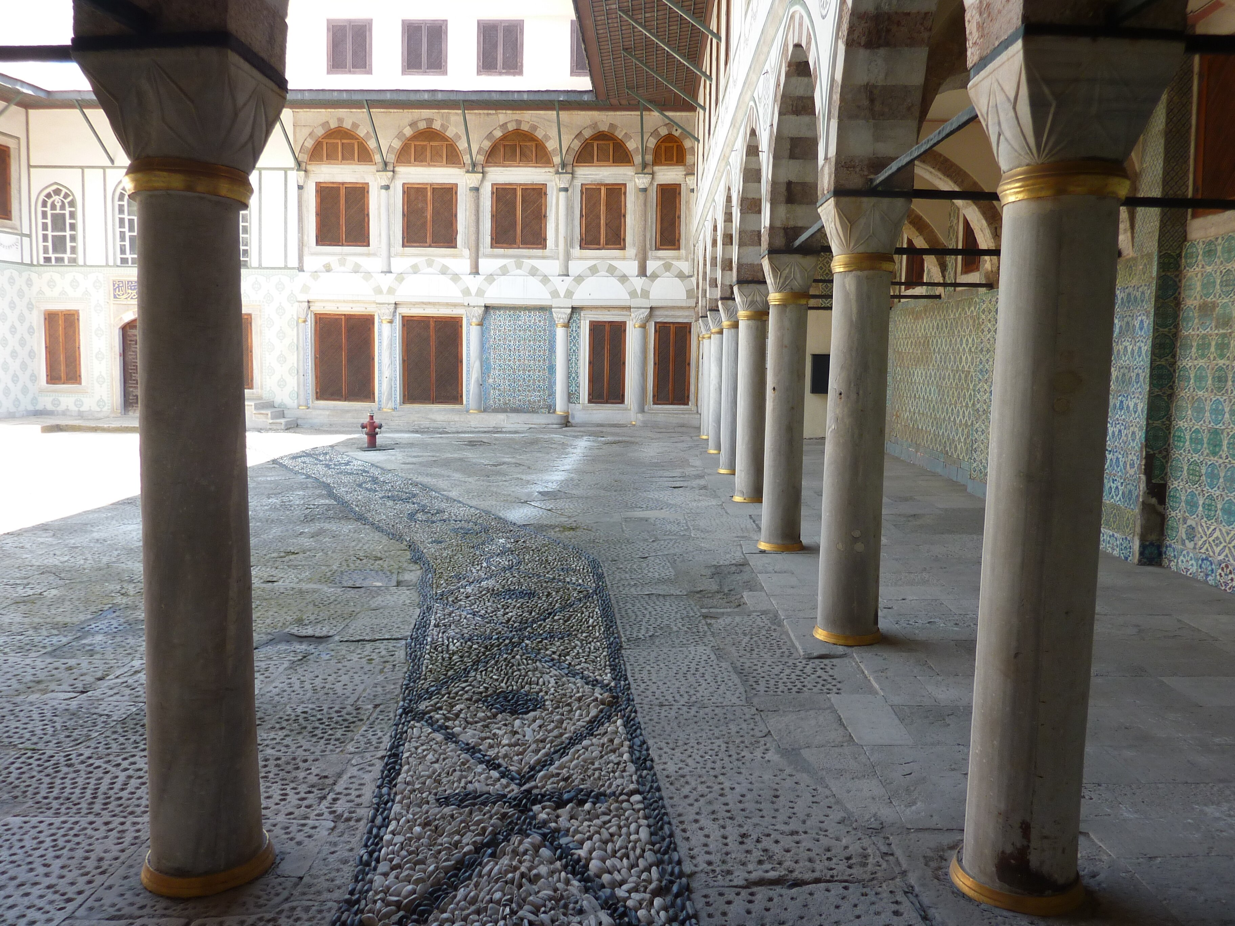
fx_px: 892
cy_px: 463
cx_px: 618
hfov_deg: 69.4
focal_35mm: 25
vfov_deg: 54.9
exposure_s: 1/80
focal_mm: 4.1
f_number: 3.3
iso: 80
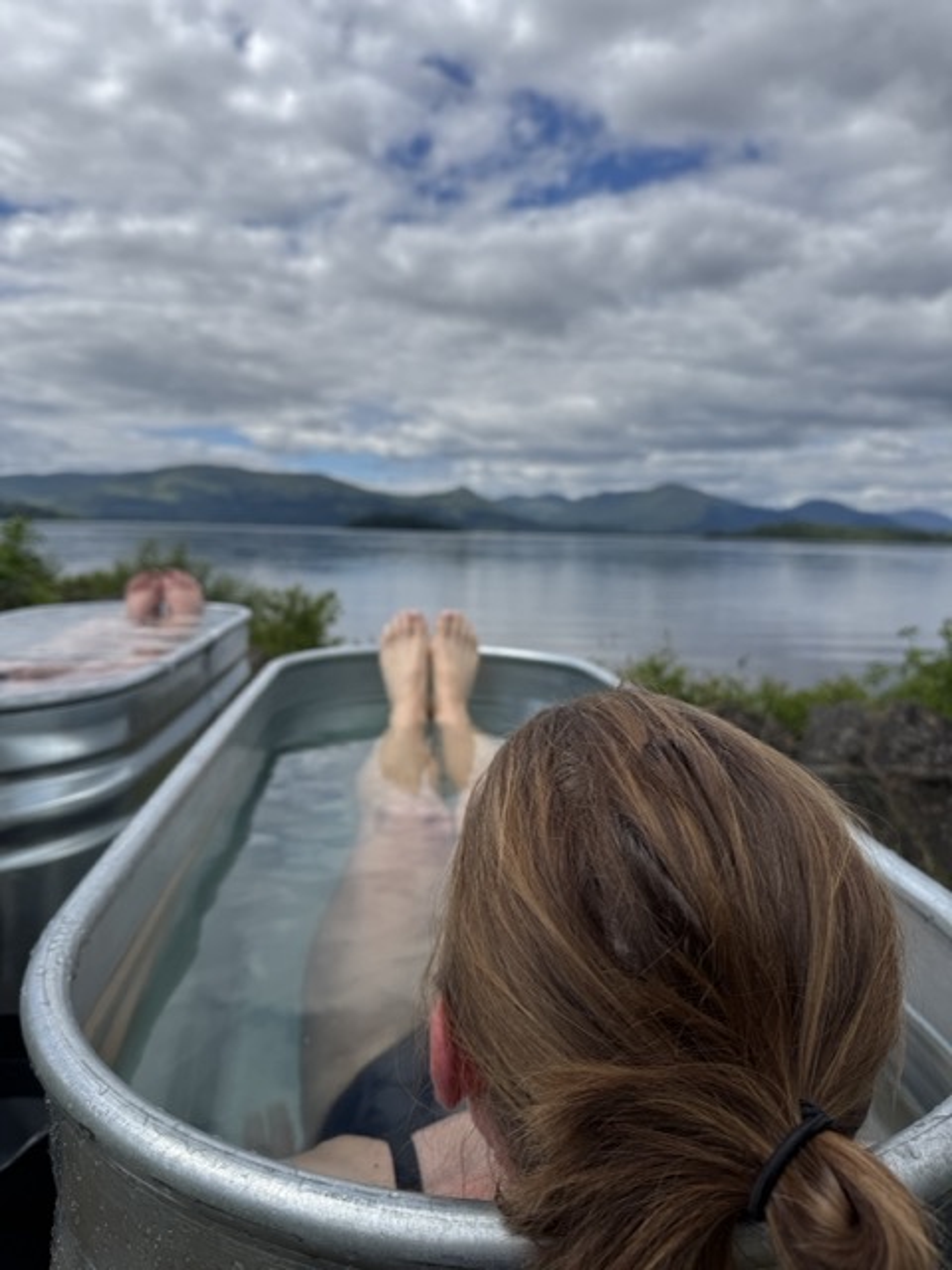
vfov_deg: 71.6
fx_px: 880
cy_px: 635
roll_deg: -1.9
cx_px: 476
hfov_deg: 56.8
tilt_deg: -5.2
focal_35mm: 24
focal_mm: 6.76
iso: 80
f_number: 1.78
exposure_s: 1/7937
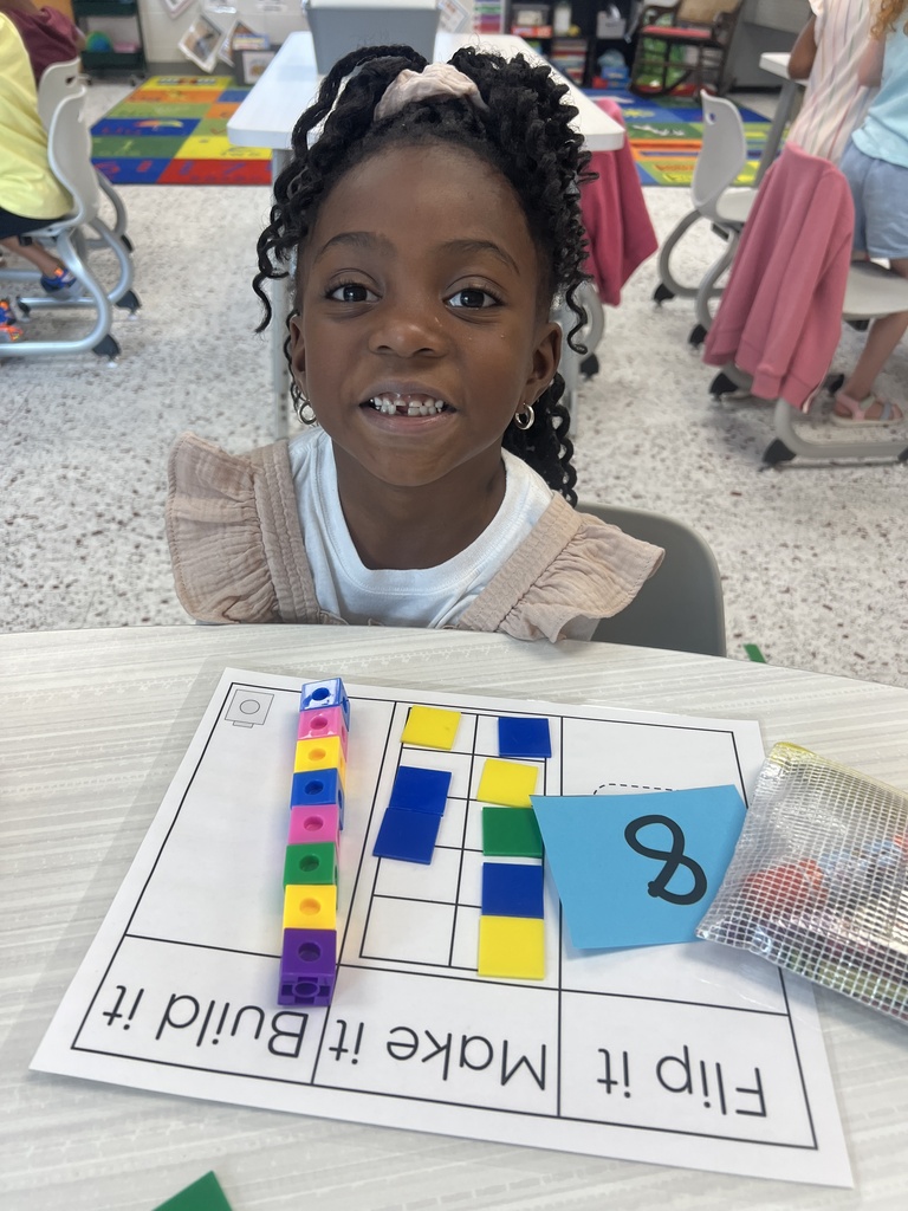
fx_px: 909
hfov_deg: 53.1
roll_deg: -1.5
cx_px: 454
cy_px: 606
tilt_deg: -35.8
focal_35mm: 26
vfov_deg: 67.3
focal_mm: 5.7
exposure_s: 1/120
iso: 100
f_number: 1.5
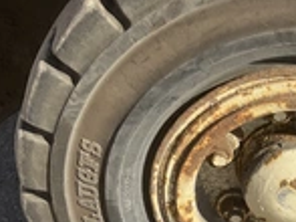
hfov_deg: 23.3
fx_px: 675
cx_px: 322
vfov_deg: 18.4
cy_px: 182
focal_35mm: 79
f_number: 1.8
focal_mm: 3
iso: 25
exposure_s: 1/912
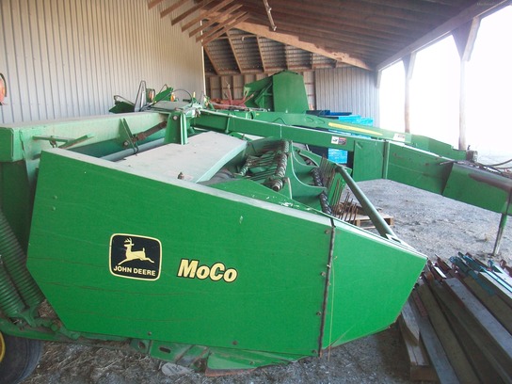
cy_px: 192
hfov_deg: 54.0
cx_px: 256
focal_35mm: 34
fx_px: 503
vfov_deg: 41.8
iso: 120
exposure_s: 1/60
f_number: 2.8
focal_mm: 5.7
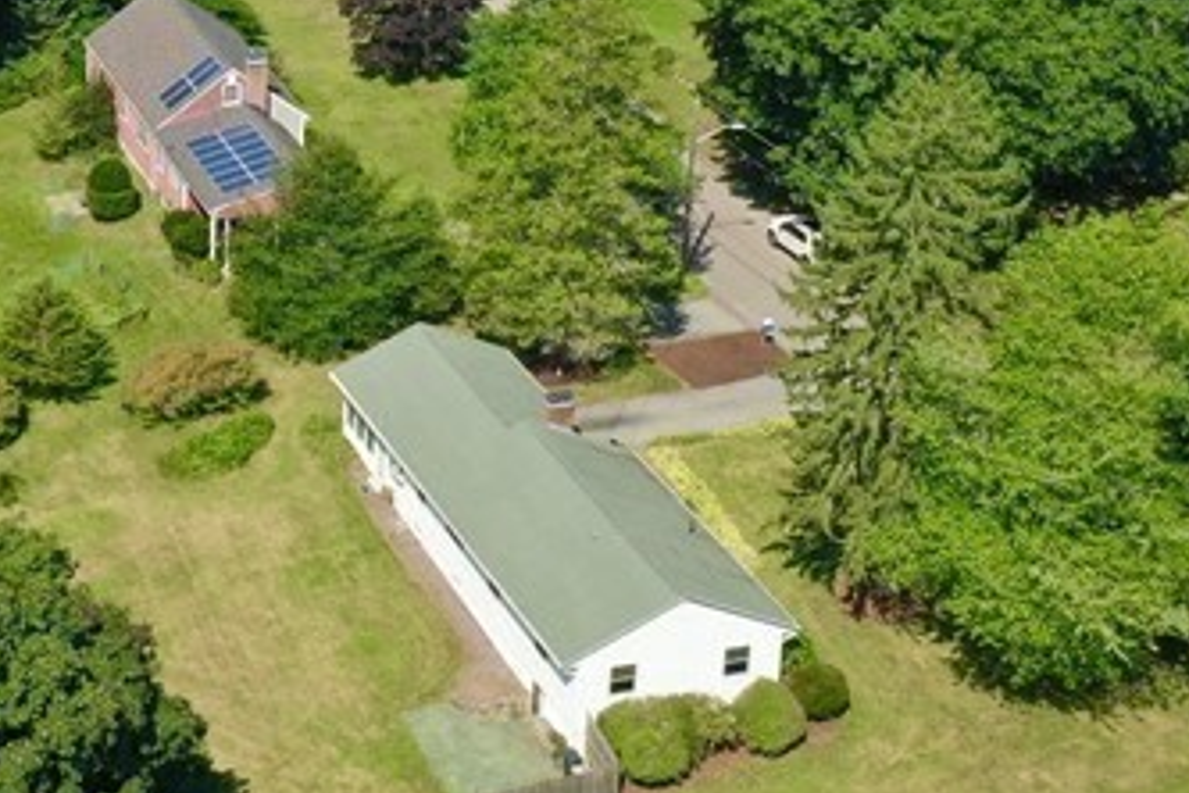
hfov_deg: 22.7
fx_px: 2840
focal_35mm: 86
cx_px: -7
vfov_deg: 15.2
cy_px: -230
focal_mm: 10.26
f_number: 5.6
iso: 100
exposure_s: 1/400
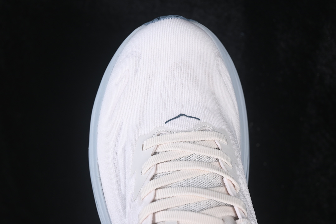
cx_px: 168
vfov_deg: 18.2
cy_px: 112
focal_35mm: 75
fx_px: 700
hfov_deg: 27.0
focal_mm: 50
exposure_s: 1/80
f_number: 7.1
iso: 160
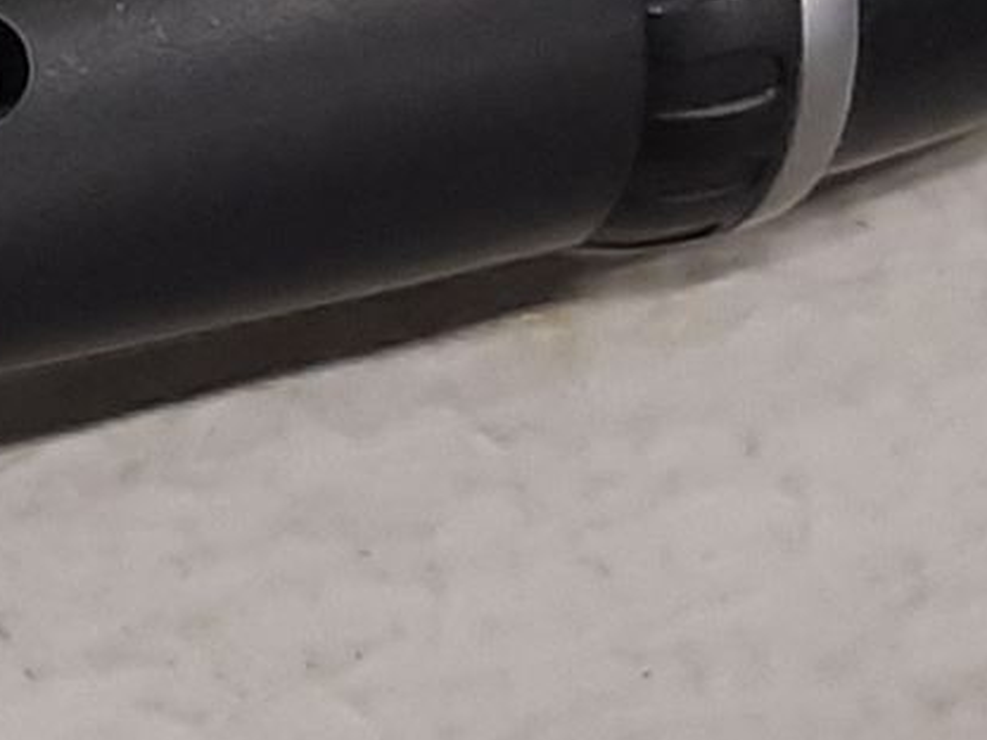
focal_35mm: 128
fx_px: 3650
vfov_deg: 11.6
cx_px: -871
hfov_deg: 13.6
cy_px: 285
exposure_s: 1/50
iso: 100
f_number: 1.7
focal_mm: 3.93
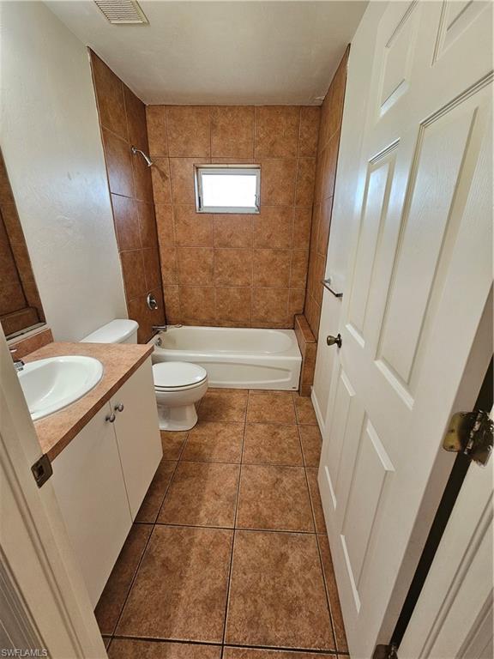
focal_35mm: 13
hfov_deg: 89.9
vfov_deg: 106.2
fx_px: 247
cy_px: 330
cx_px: 247
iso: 200
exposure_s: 1/60
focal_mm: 2.2
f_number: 2.2
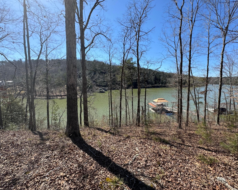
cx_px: 128
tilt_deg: -7.2
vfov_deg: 84.0
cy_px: 96
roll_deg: -0.4
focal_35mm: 15
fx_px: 106
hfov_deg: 96.6
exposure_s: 1/1178
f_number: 2.2
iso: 50
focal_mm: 2.22
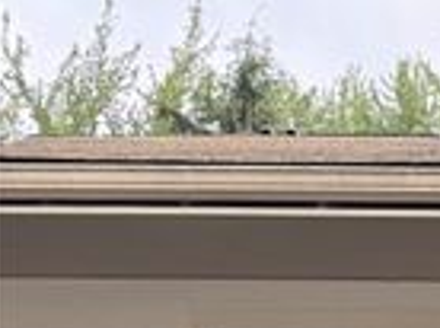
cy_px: 540
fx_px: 1104
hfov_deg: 17.9
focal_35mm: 87
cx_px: 794
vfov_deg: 15.2
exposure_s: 1/252
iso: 80
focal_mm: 6.76
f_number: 1.78
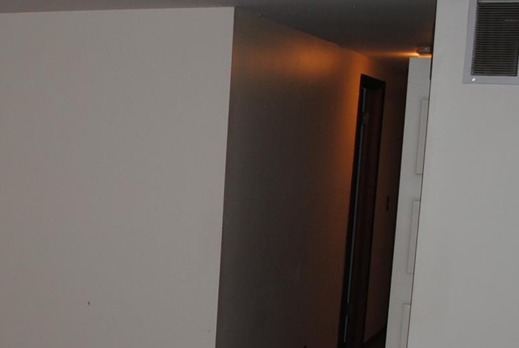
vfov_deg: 19.2
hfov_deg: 27.2
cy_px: 320
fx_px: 1011
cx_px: 3
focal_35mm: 70
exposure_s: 1/60
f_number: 3.5
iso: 200
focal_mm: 18
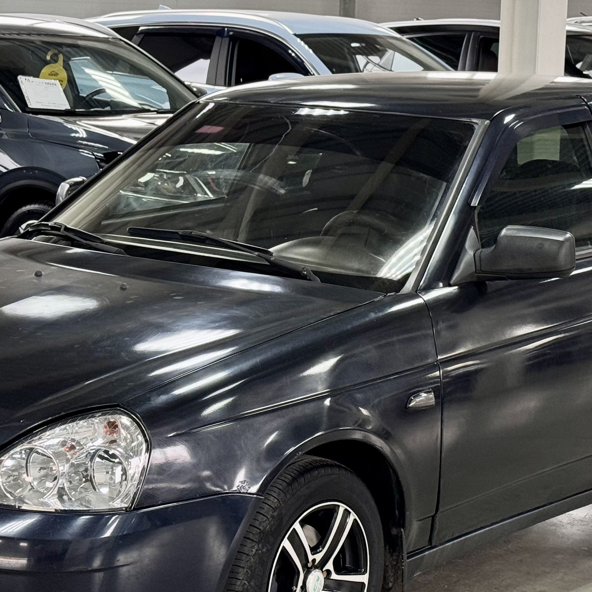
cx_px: 272
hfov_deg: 18.1
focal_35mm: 96
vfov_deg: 18.1
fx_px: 1857
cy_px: 309
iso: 125
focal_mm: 6.76
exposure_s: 1/60
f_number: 1.78
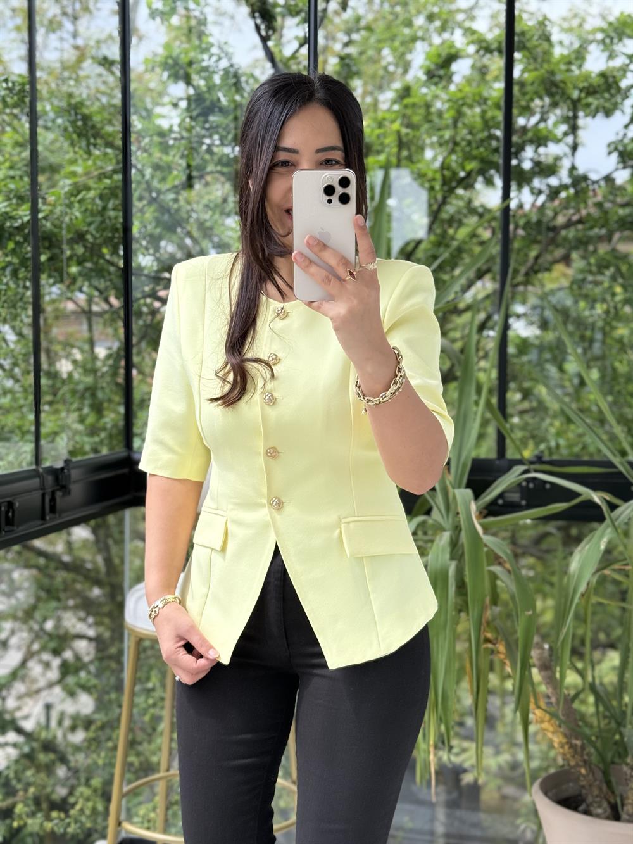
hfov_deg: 30.3
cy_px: 422
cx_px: 316
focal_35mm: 48
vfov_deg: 39.7
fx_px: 1170
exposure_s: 1/566
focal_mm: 6.76
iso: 80
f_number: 1.78
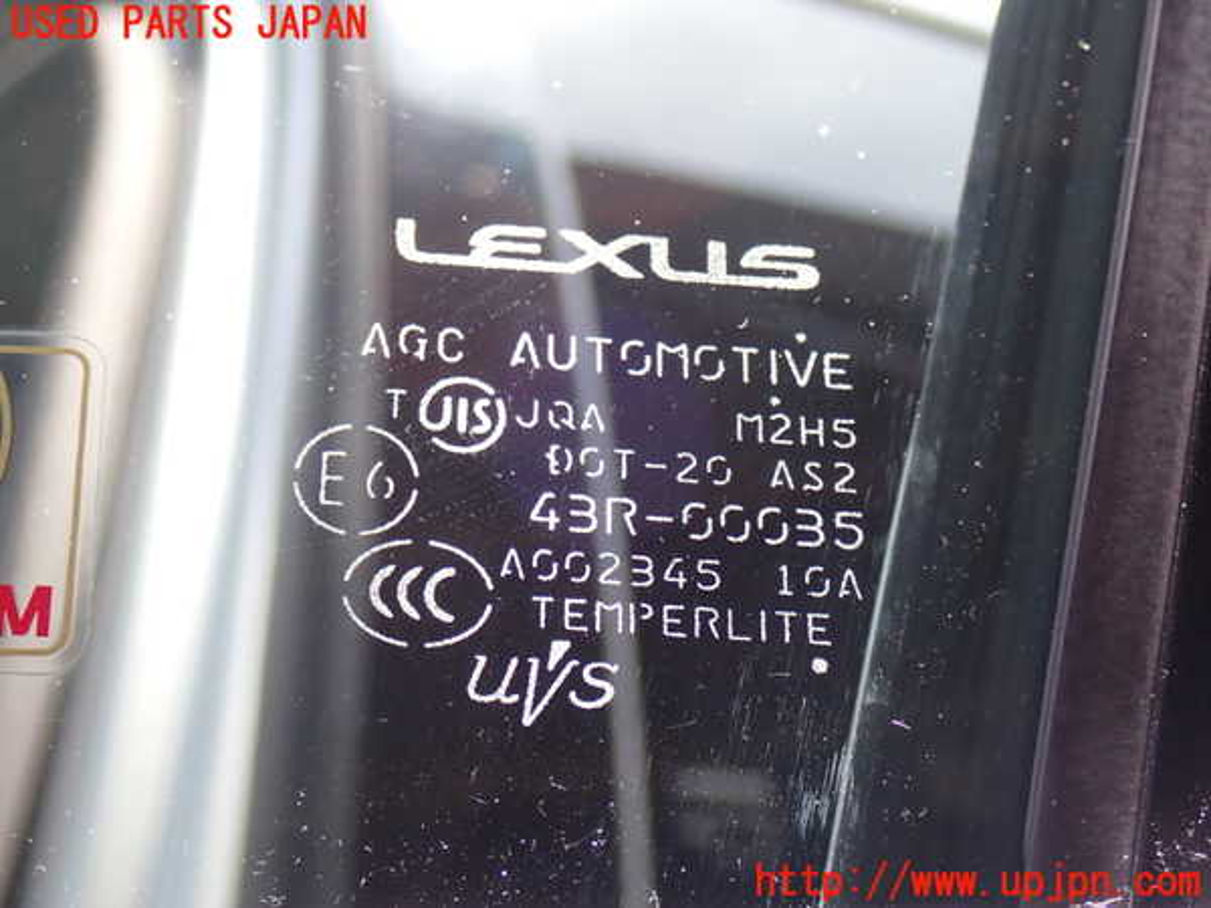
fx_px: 2484
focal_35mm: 71
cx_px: 606
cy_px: 454
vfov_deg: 20.7
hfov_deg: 27.4
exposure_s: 1/125
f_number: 3.9
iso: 125
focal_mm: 12.73
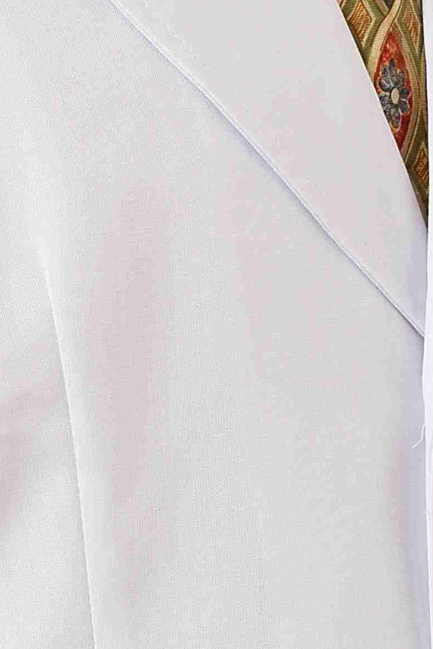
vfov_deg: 3.6
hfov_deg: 2.4
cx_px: 99
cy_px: 138
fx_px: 10202
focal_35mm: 566
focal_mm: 90
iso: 125
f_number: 11
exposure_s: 1/125
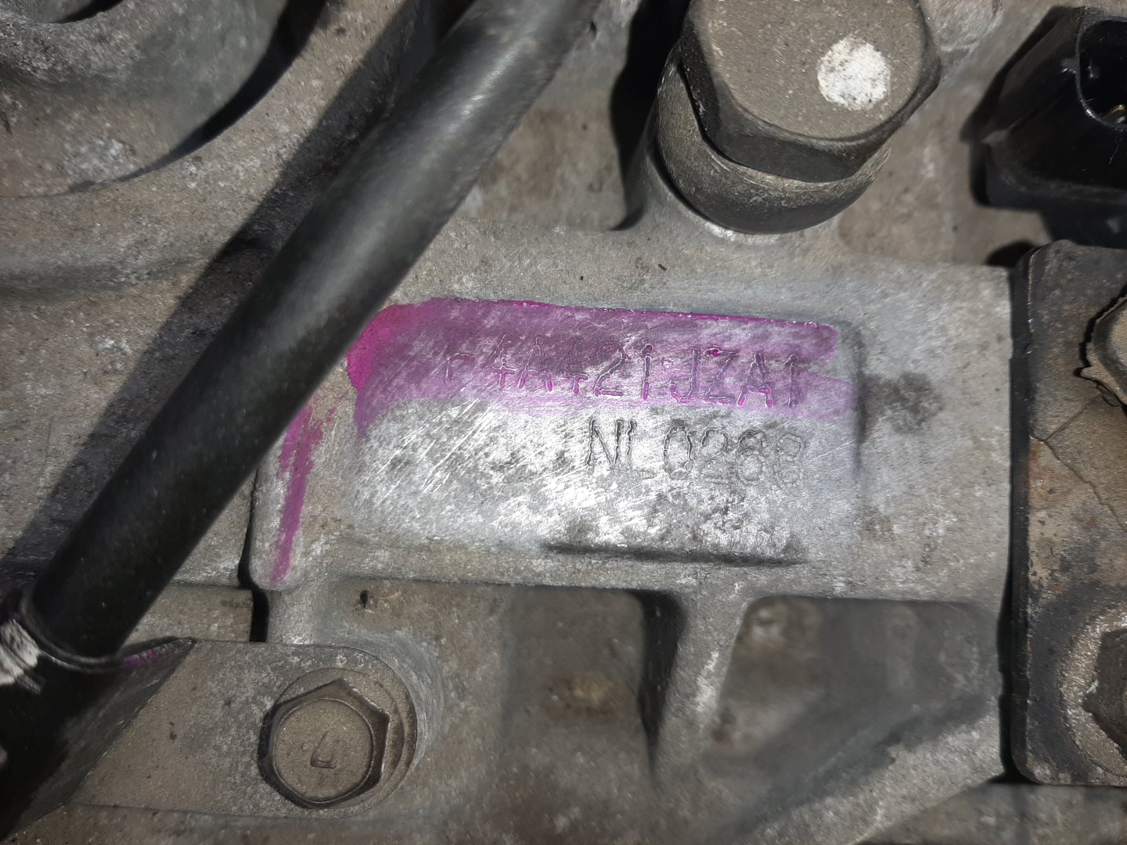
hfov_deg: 67.3
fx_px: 846
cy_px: 422
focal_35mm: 26
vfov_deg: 53.1
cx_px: 564
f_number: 1.7
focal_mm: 3.93
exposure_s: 1/100
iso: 66
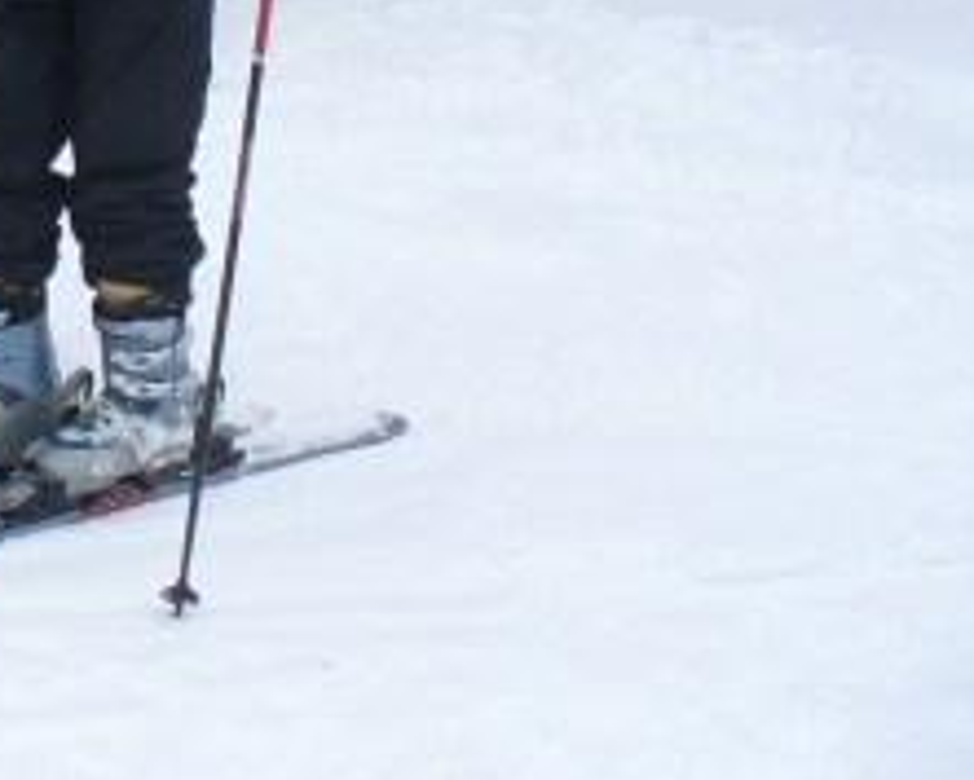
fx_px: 2826
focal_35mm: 98
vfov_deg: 15.2
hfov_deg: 18.4
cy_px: -159
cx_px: -225
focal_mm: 6.1
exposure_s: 1/250
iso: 80
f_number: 5.6
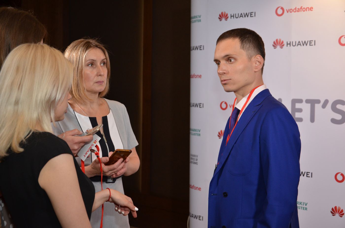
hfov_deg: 37.9
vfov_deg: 25.6
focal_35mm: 52
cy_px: 114
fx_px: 502
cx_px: 172
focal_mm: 35
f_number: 4.5
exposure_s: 1/200
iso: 800
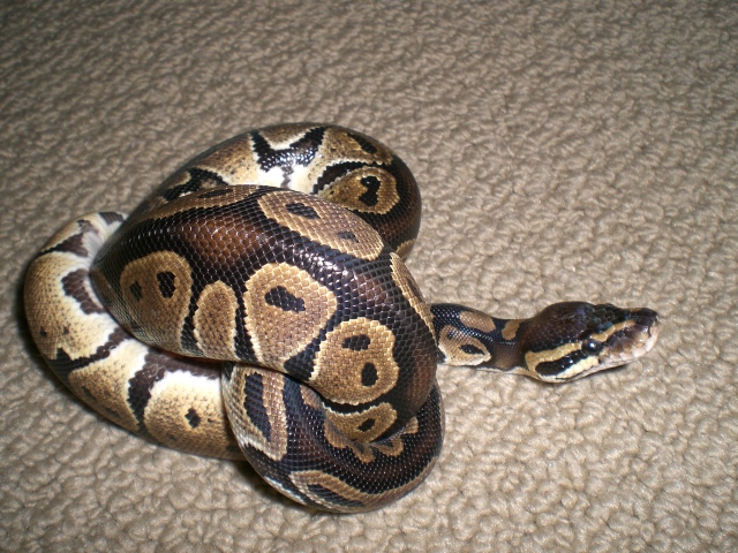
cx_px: 369
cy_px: 276
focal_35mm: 38
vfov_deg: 37.7
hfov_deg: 49.0
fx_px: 810
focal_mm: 6.3
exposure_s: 1/60
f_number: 4.4
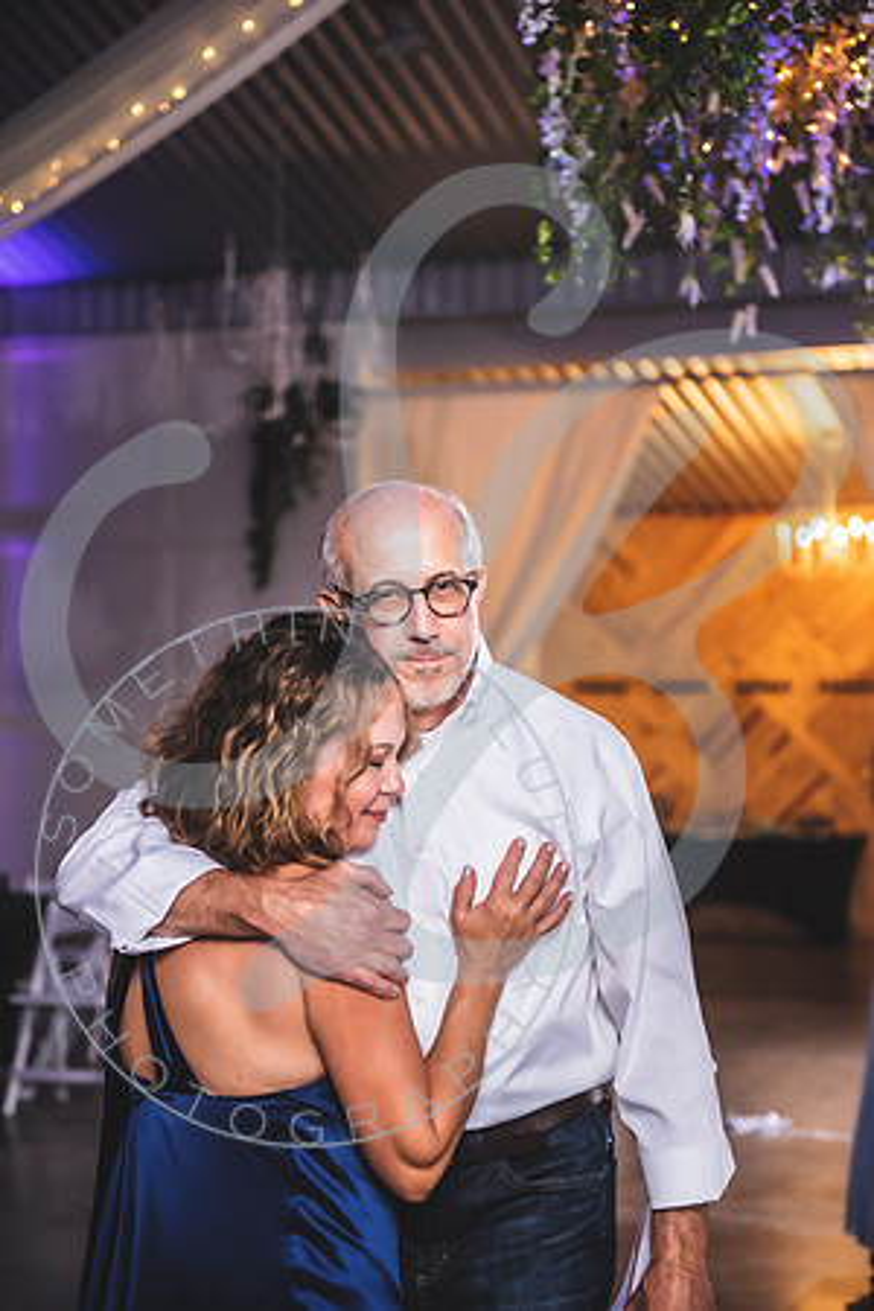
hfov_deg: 19.5
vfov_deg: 28.8
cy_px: 656
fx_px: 2549
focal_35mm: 70
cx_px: 437
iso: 1000
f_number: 2.8
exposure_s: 1/125
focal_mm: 70
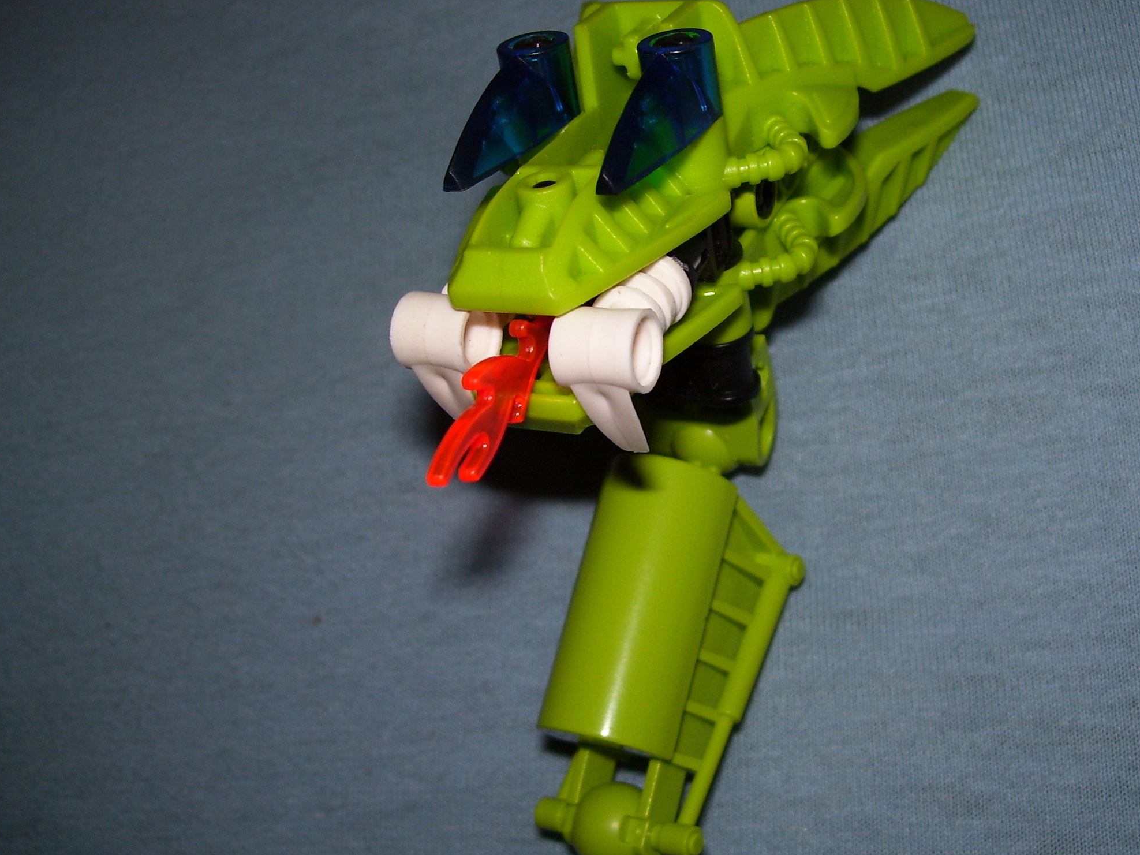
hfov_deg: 44.7
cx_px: 630
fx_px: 1383
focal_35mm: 42
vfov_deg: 34.3
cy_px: 460
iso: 80
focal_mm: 6
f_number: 2.7
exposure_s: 1/60
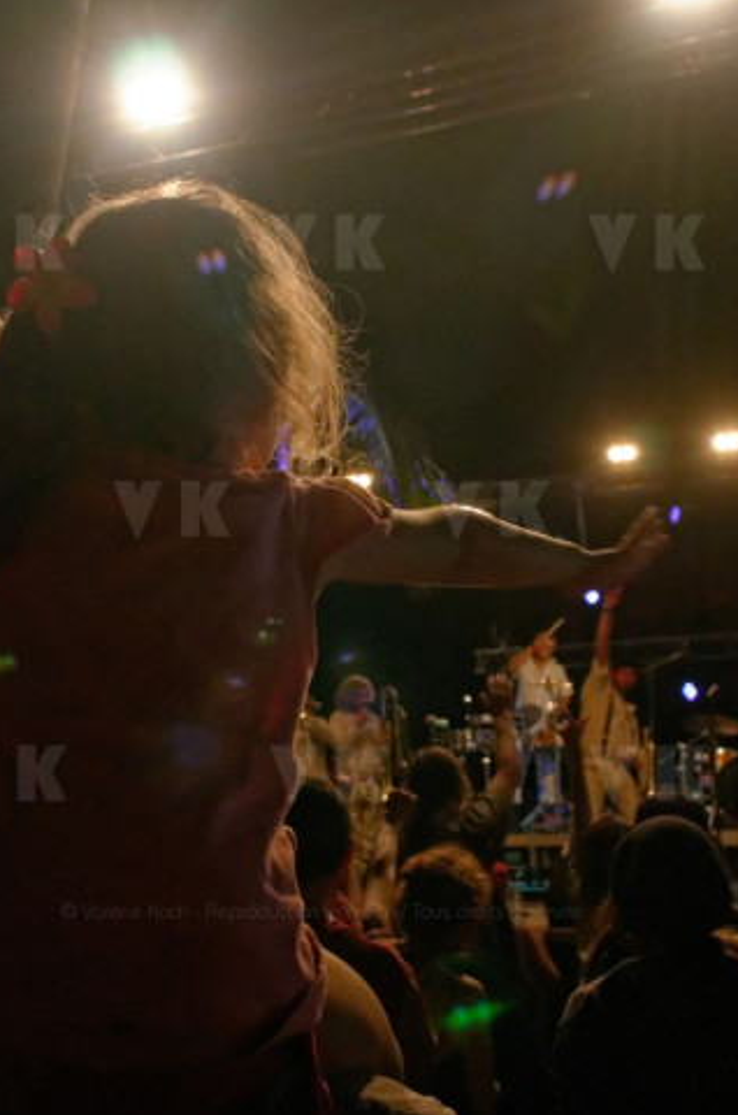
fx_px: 1390
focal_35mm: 45
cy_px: 562
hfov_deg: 29.7
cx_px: 326
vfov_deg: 43.7
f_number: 5.6
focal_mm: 24
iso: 4000
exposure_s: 1/60
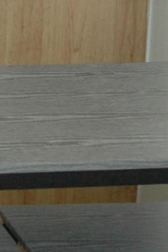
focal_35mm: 215
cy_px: -34
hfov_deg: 6.1
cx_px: -262
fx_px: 1508
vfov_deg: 9.5
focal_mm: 24
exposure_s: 1/60
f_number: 3.8
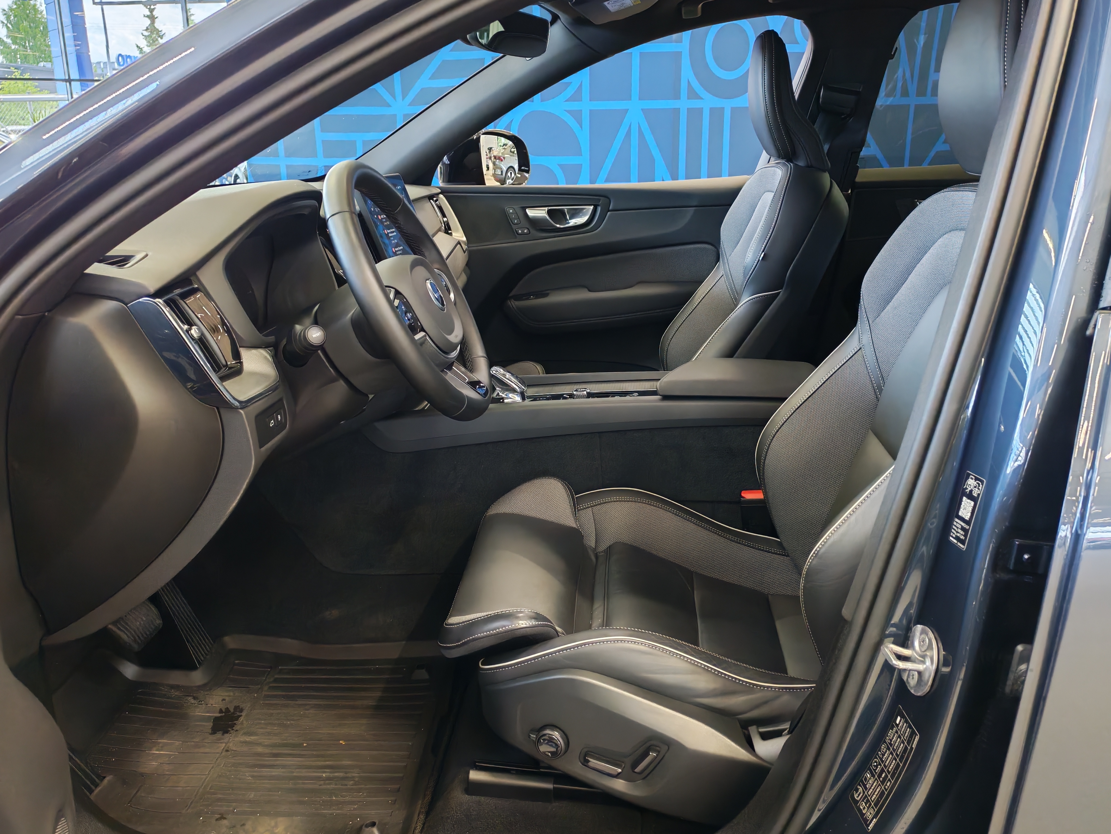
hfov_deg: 58.4
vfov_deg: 45.4
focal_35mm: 31
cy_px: 417
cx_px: 556
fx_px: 995
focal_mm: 6.12
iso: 1137
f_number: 1.9
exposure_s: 1/100
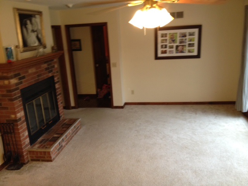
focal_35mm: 35
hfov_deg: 52.6
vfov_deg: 40.7
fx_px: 251
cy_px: 93
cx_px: 124
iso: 160
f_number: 2.4
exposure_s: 1/20
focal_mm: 4.28
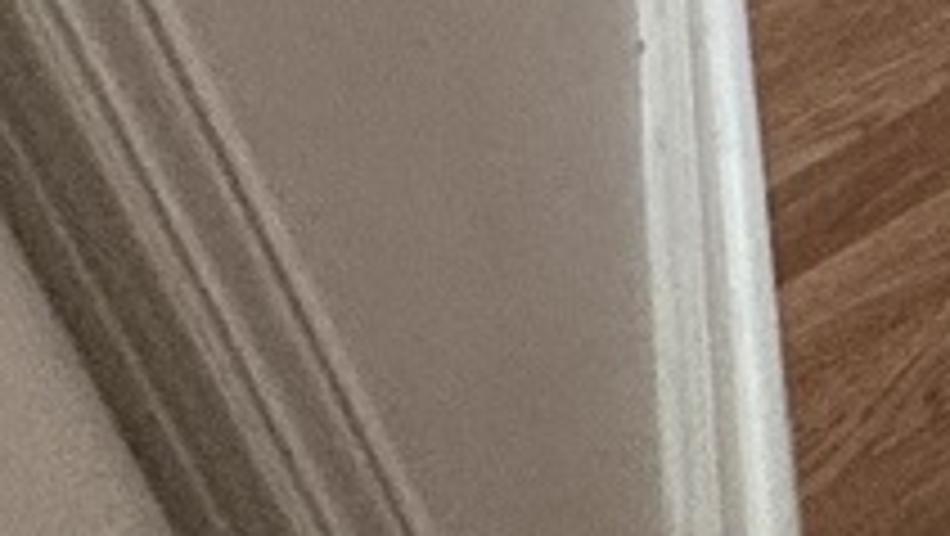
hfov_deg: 11.2
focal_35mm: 104
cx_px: 2922
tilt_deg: -19.2
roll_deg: -0.2
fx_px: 2621
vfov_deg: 7.0
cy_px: -1878
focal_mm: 2.22
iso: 160
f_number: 2.2
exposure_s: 1/60
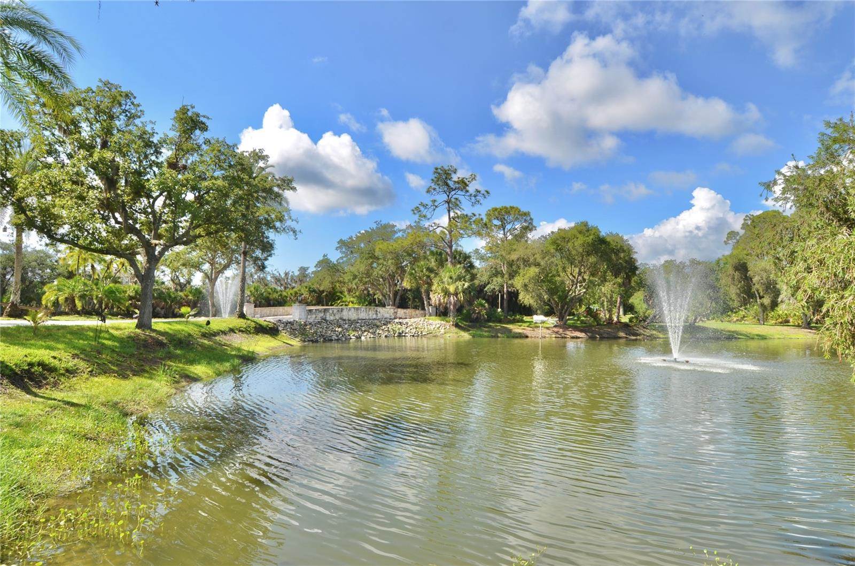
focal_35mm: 18
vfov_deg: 67.1
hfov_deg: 90.1
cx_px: 428
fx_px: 426
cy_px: 283
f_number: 8
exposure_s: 1/250
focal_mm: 12
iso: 100
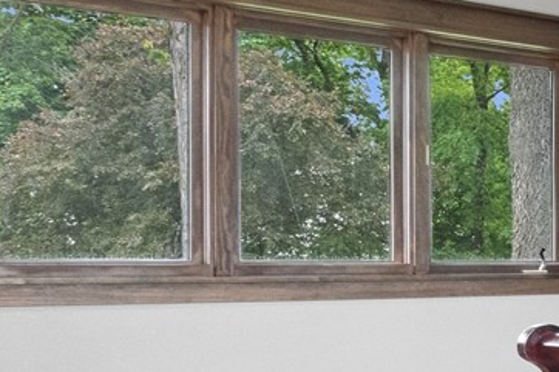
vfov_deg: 18.1
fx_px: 1164
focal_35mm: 75
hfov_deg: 18.9
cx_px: 1069
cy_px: 260
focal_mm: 16
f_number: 9
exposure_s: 1/50
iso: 2500
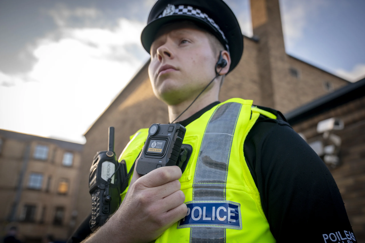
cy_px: 122
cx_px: 182
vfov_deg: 41.1
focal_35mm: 32
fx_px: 324
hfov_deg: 58.7
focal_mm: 32
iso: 800
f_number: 4
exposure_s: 1/1000
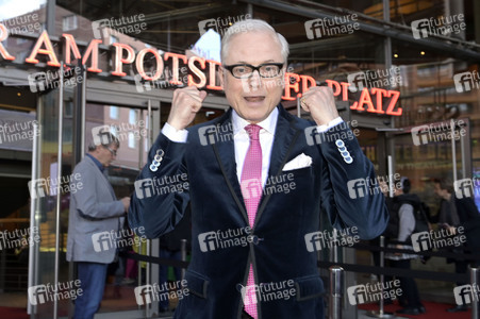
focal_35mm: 34
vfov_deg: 38.8
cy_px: 160
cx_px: 240
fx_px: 453
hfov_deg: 55.8
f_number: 5.6
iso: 500
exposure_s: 1/80
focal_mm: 34
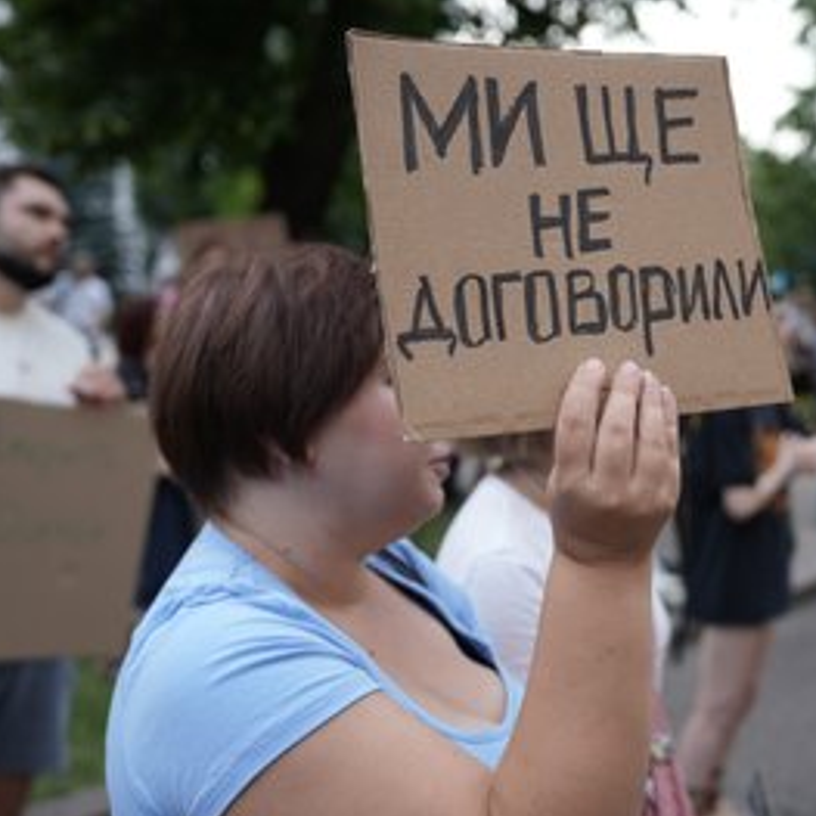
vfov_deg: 38.3
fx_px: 1173
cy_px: 411
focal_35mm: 44
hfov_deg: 38.1
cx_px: 503
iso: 250
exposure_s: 1/250
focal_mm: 34
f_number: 2.8
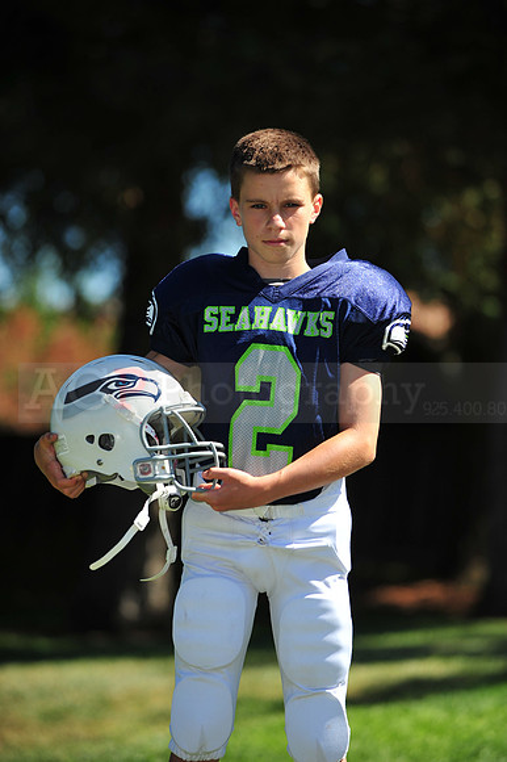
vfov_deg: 10.3
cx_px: 254
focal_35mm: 200
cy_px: 381
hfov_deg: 6.9
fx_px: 4230
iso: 400
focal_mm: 200
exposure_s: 1/2500
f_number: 4.5
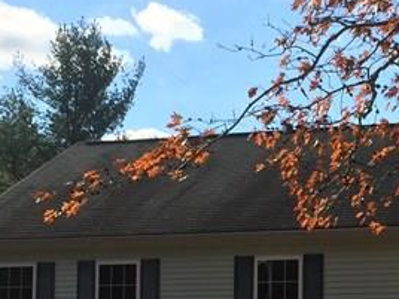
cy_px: 338
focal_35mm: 111
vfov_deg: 13.1
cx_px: 412
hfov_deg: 17.3
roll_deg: -1.2
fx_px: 1279
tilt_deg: +2.1
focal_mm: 4.15
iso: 32
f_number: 2.2
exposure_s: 1/1721
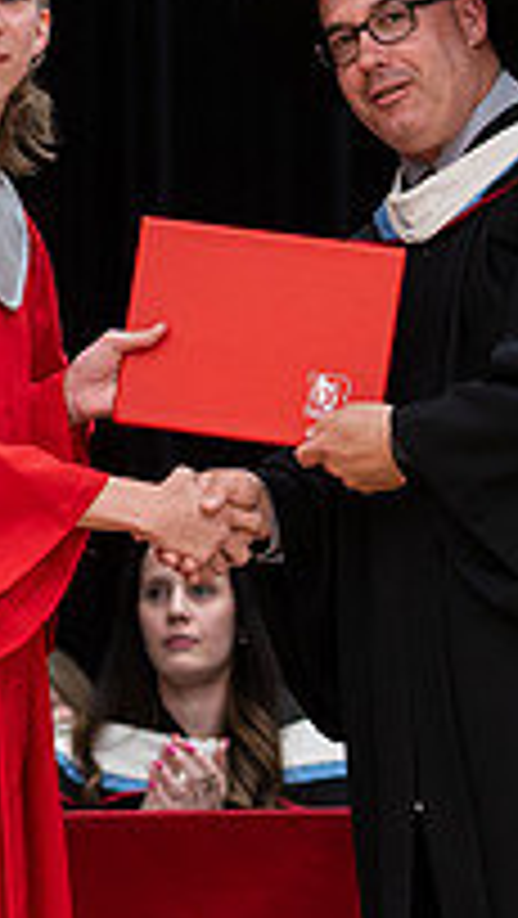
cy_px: 735
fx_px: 8191
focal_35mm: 336
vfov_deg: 6.4
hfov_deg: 3.6
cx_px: -129
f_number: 2.8
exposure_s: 1/200
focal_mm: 85
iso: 1000
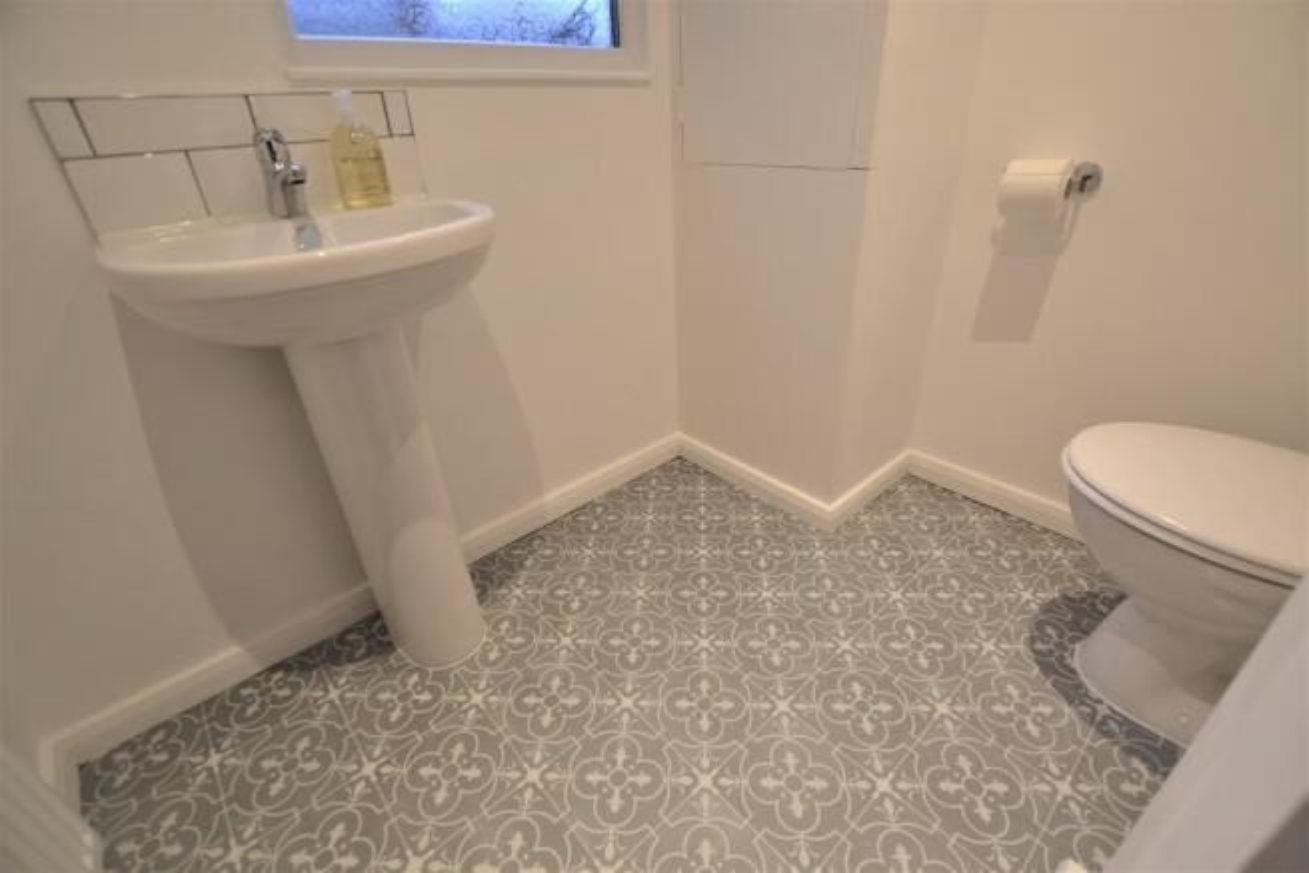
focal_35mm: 15
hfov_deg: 100.4
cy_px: 436
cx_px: 654
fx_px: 546
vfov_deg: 77.4
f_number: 3.5
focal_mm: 10
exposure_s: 1/60
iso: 400
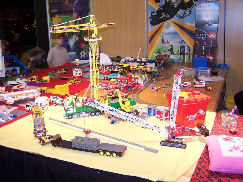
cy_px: 91
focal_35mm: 38
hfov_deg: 49.0
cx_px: 122
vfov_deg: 37.7
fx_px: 267
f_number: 2.8
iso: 140
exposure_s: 1/15
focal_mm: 6.3
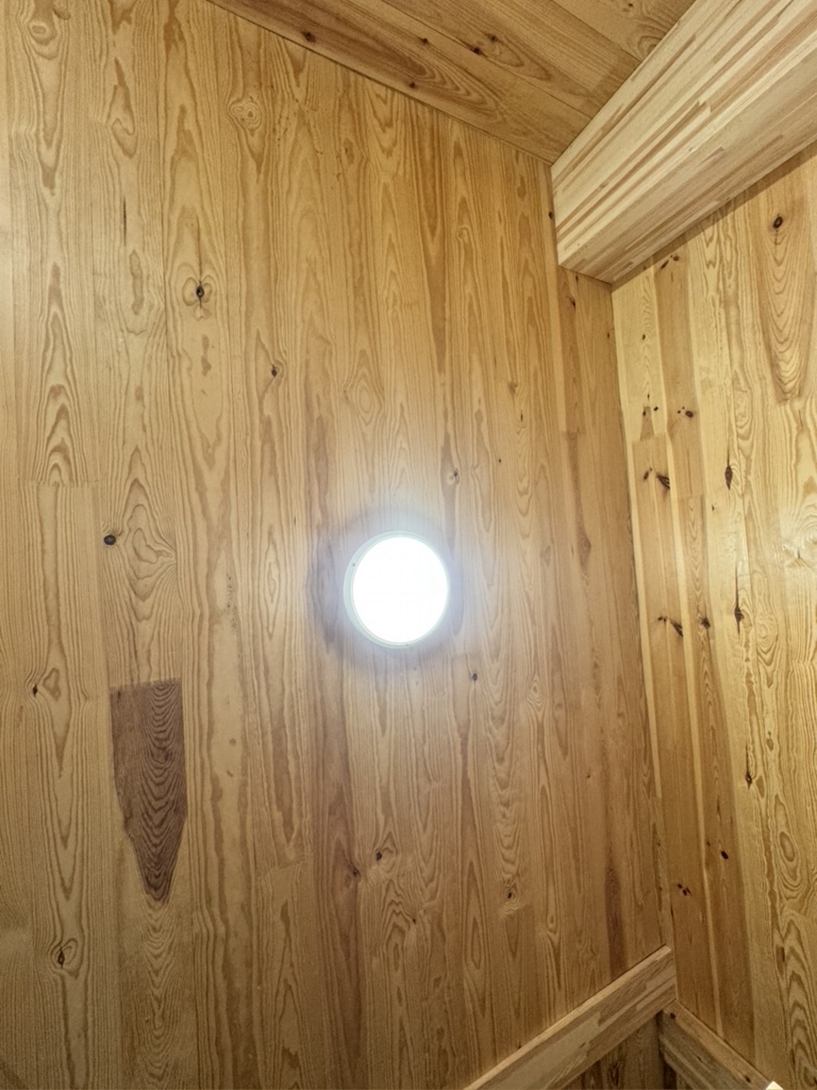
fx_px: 441
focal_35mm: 14
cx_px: 408
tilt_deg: +2.1
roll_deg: +3.7
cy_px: 545
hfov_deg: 85.7
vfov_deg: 102.1
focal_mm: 2.22
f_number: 2.2
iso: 200
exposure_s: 1/100
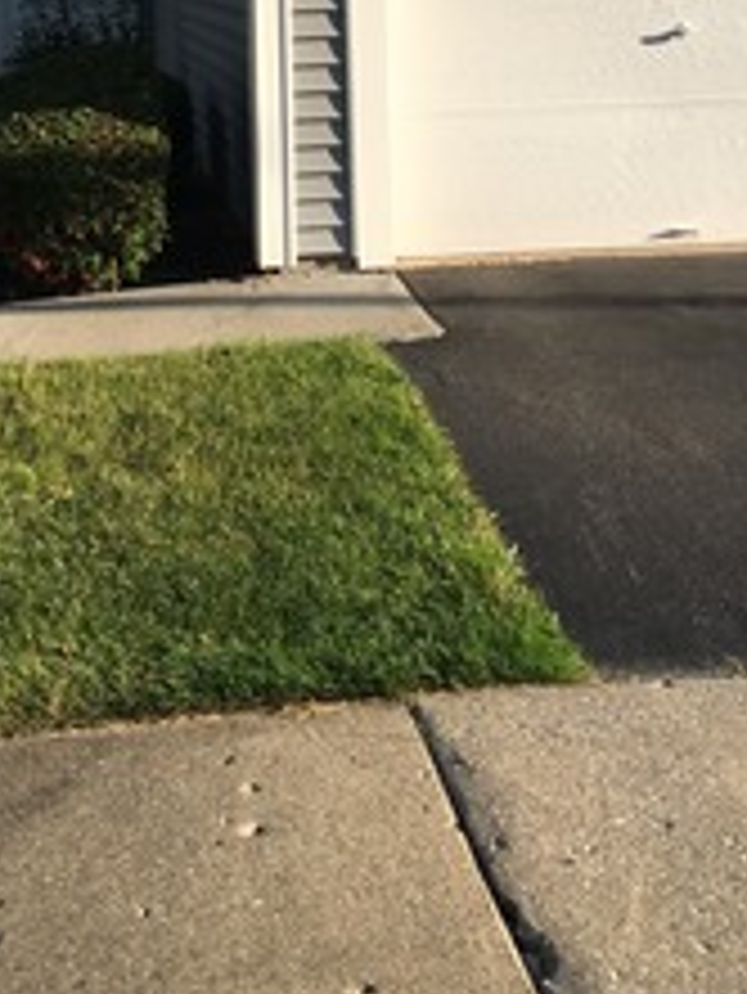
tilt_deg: -1.9
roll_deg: +1.5
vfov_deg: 28.7
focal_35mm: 63
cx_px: 234
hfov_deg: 23.2
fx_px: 1811
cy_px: -4
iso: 25
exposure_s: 1/1012
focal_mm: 4.15
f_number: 2.2
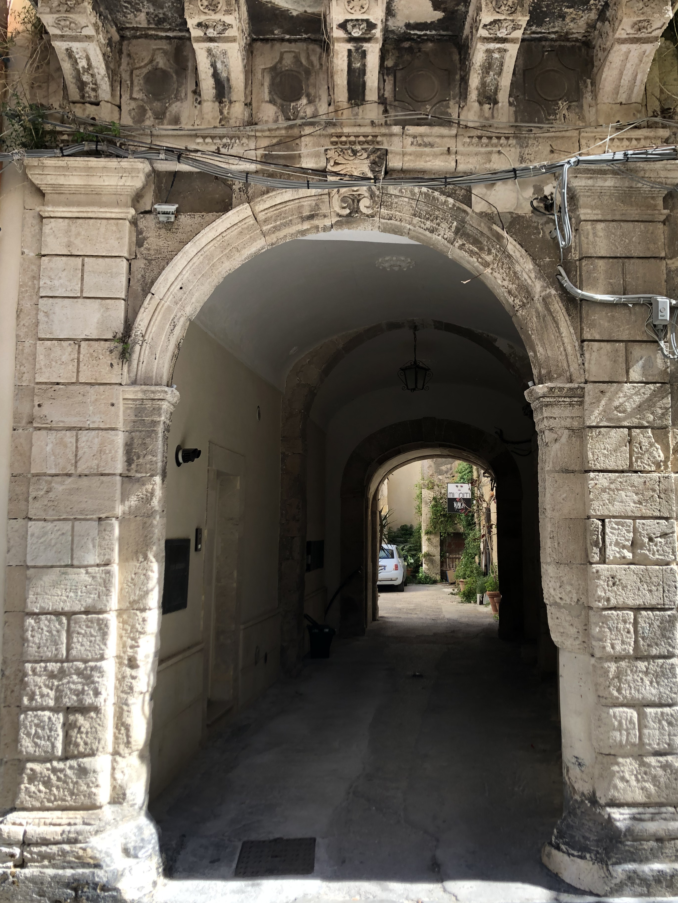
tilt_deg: +7.1
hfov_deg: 45.4
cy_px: 435
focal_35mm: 31
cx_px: 358
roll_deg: -0.1
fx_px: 810
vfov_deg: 58.3
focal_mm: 4
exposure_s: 1/158
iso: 20
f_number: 1.8
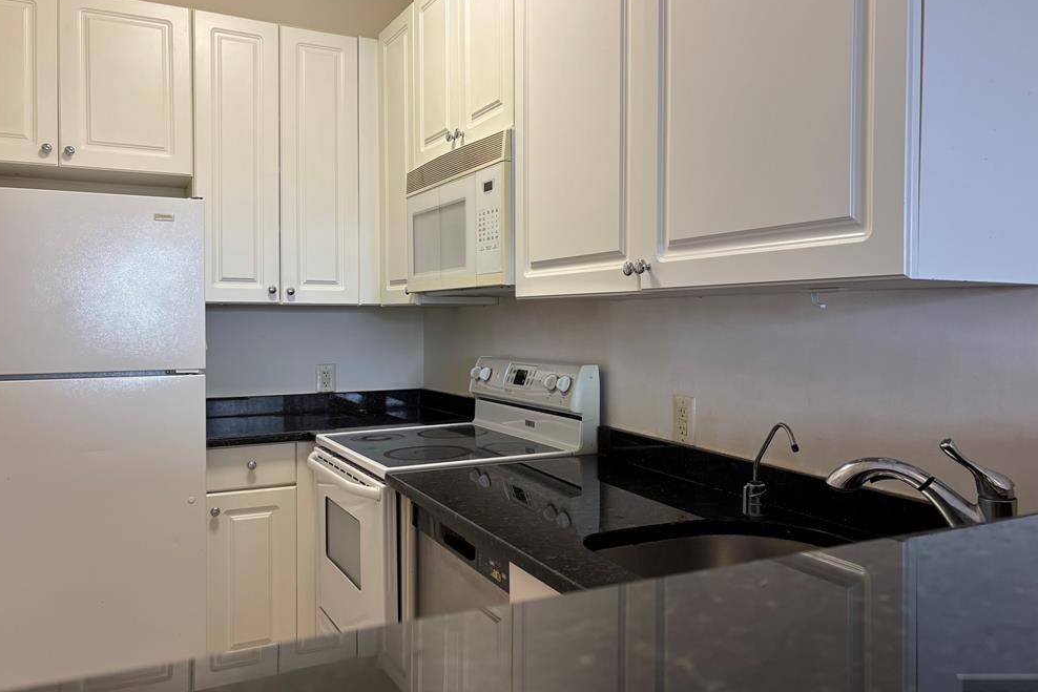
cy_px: 322
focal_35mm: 28
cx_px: 525
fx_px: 807
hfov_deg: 65.5
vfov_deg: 46.4
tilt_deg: -1.1
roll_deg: -0.4
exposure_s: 1/60
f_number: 1.6
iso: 125
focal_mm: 5.96
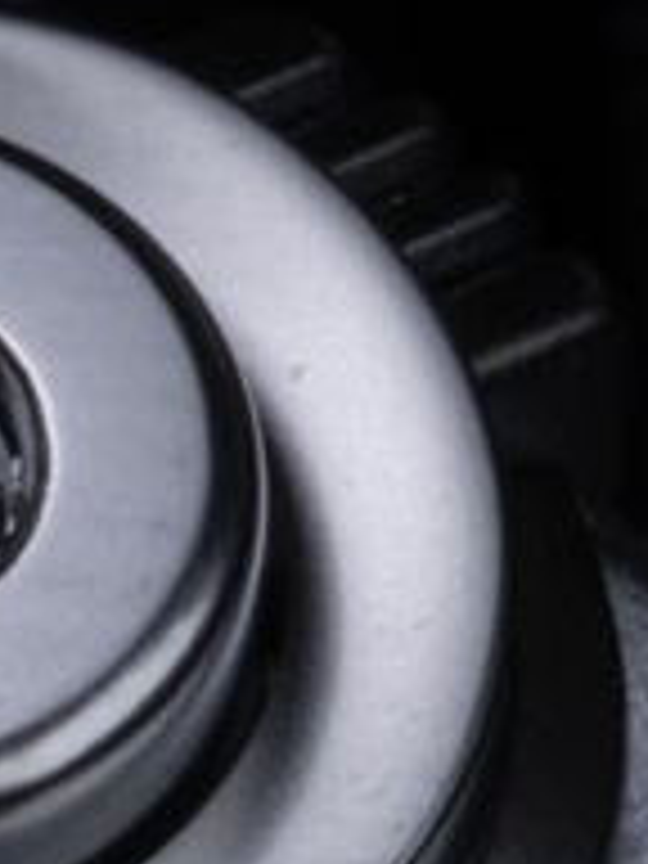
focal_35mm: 693
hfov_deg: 2.1
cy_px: 1206
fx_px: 17297
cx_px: -1850
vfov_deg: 2.9
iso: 125
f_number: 22
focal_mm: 60
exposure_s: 1/125
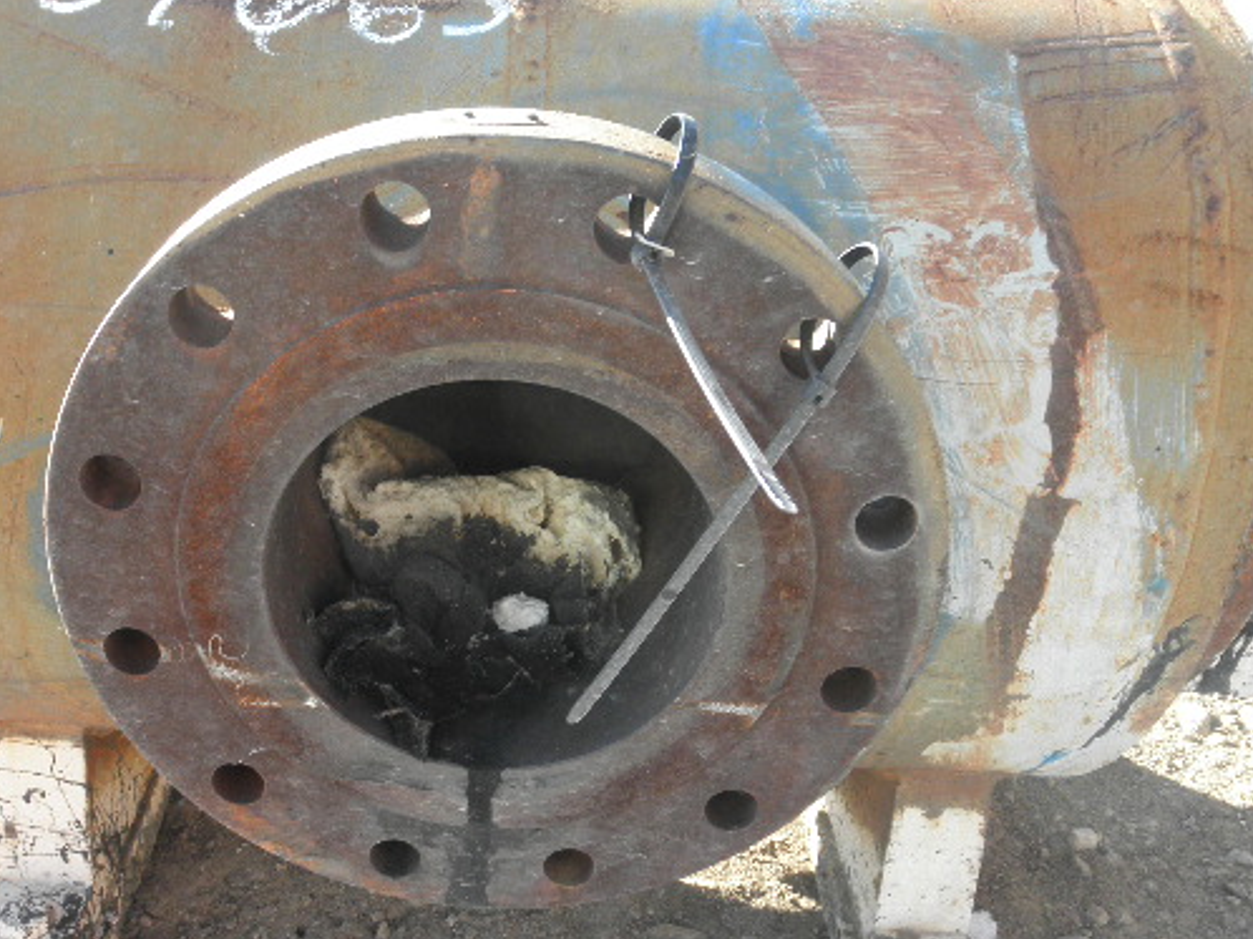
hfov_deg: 51.1
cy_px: 539
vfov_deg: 39.5
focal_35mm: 36
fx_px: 1302
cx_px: 511
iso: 64
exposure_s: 1/100
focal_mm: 5
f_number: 3
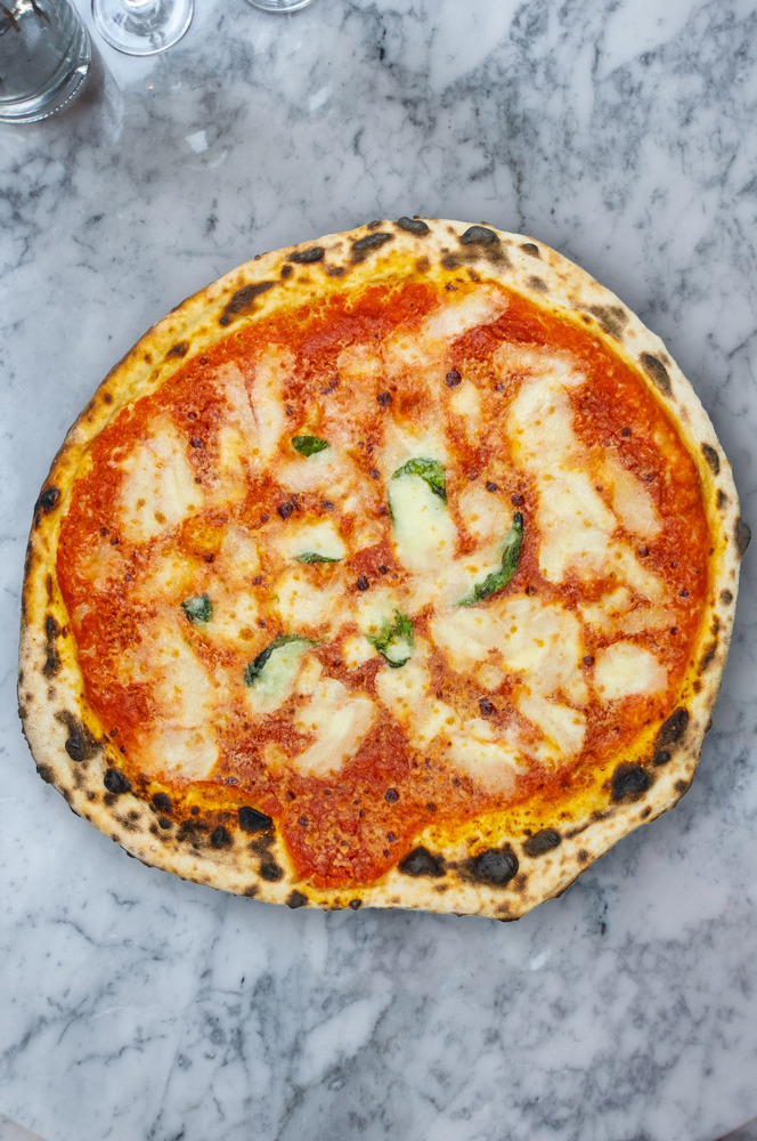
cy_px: 570
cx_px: 378
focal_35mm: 36
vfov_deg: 53.2
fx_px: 1139
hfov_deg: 36.8
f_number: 4
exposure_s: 1/60
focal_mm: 24
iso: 800
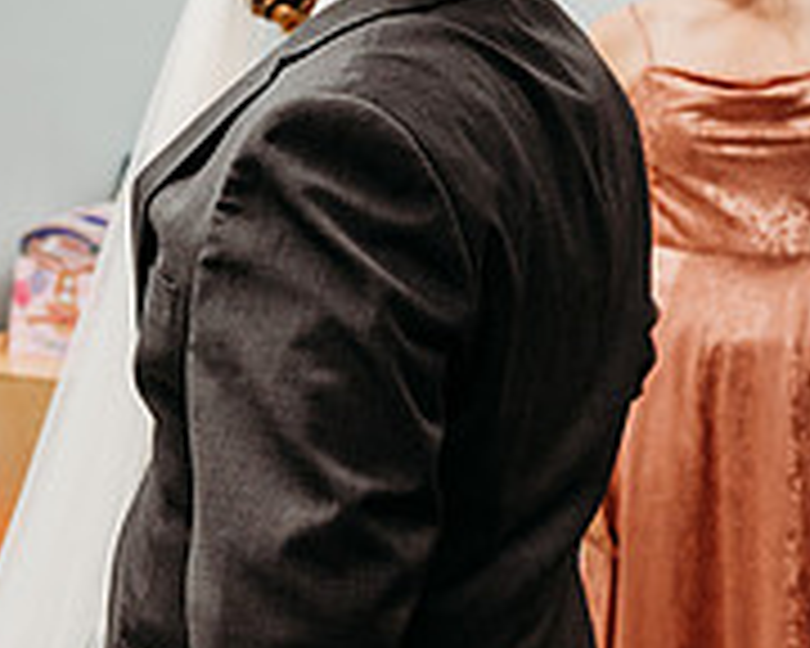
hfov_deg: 21.5
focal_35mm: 89
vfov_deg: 17.1
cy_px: 99
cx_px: 328
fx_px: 2134
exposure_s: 1/320
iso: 2000
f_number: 3.2
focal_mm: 29.5
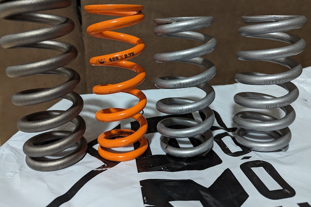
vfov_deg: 49.4
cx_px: 151
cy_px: 88
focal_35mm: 26
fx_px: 225
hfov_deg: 69.4
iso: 960
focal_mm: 6.81
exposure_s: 1/60
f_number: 1.85
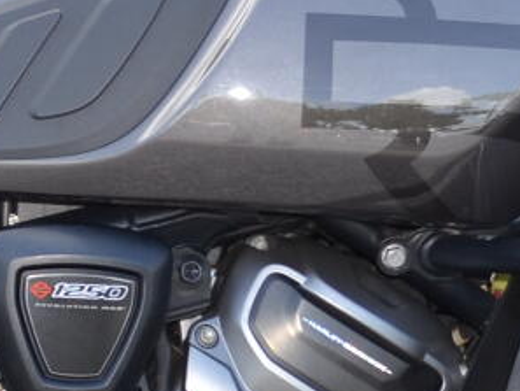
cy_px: 309
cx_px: -207
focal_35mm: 194
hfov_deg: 9.9
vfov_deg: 7.7
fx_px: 2915
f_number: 3.8
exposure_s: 1/125
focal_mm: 20
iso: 100
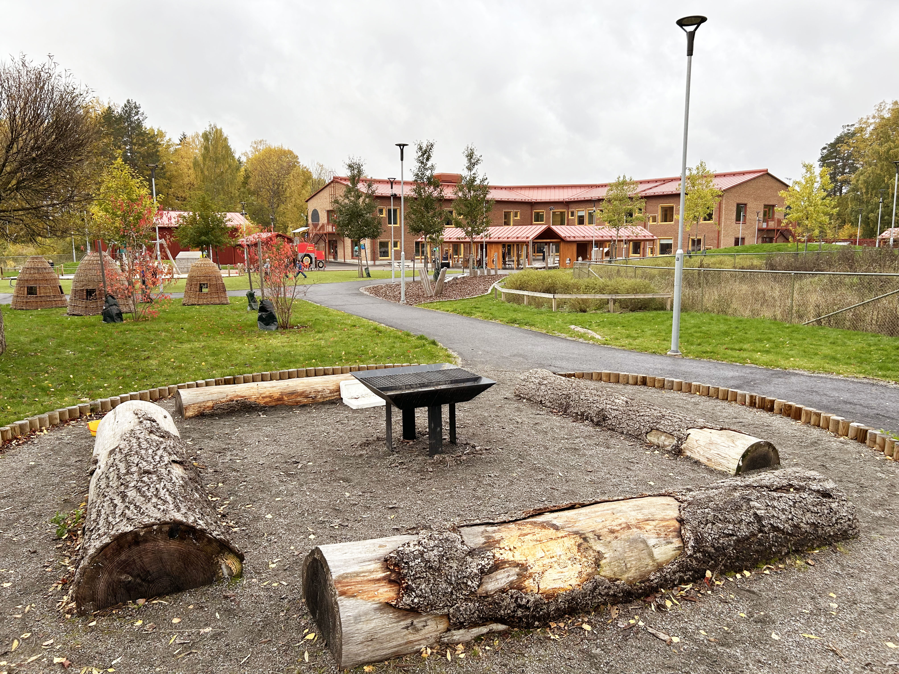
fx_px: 675
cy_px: 337
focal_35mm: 26
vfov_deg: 53.1
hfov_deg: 67.3
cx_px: 450
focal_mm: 5.7
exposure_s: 1/552
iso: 50
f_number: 1.5
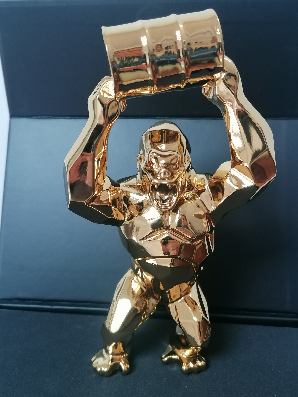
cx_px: 149
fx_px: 402
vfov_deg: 52.6
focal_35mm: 35
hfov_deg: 40.7
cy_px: 198
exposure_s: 1/33.3
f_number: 1.8
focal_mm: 4.75
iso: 200
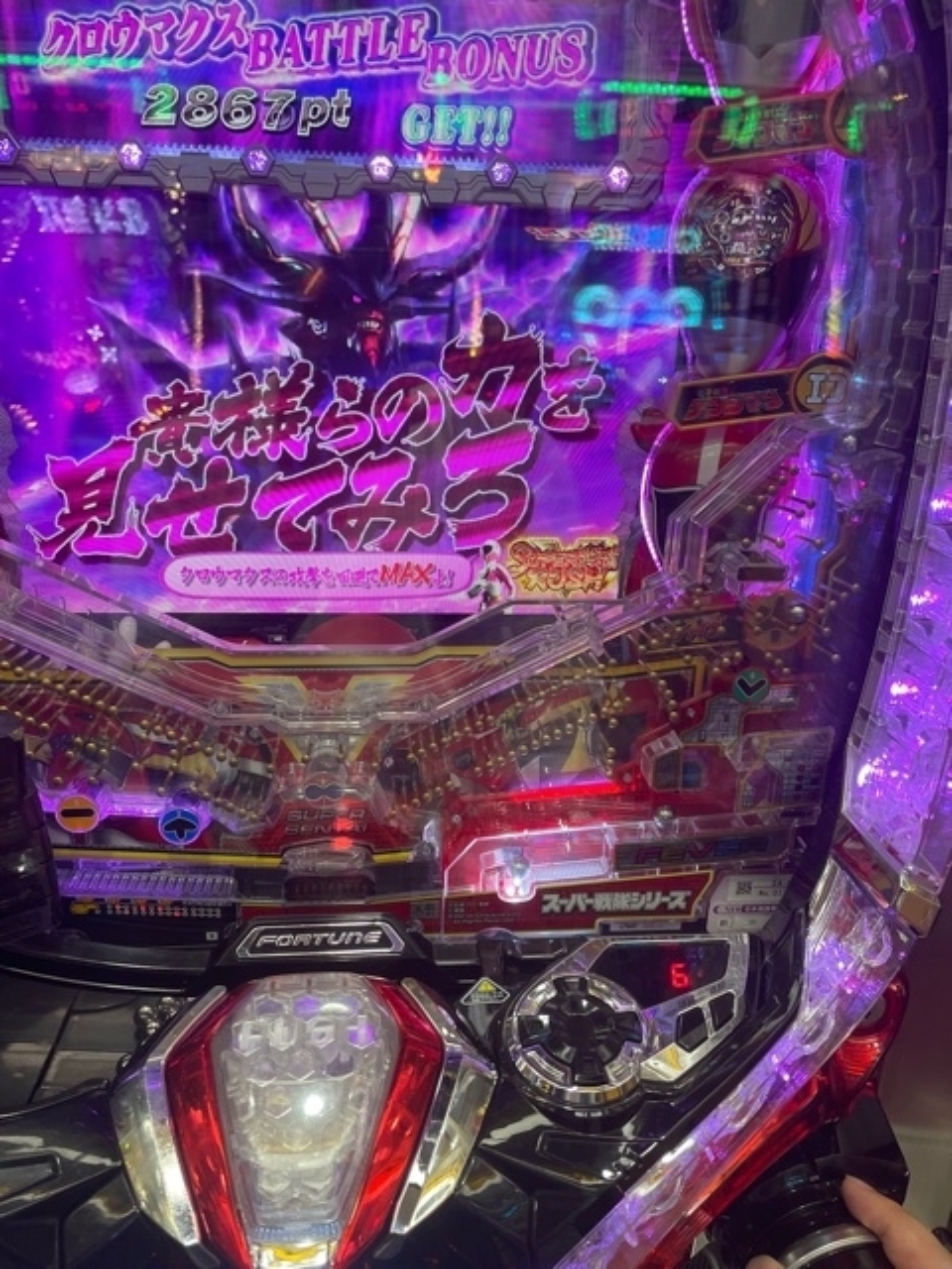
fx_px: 953
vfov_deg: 67.3
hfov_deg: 53.1
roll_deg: -1.7
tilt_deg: -19.8
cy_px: 634
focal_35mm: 26
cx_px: 476
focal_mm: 4.2
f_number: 1.6
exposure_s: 1/120
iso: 100
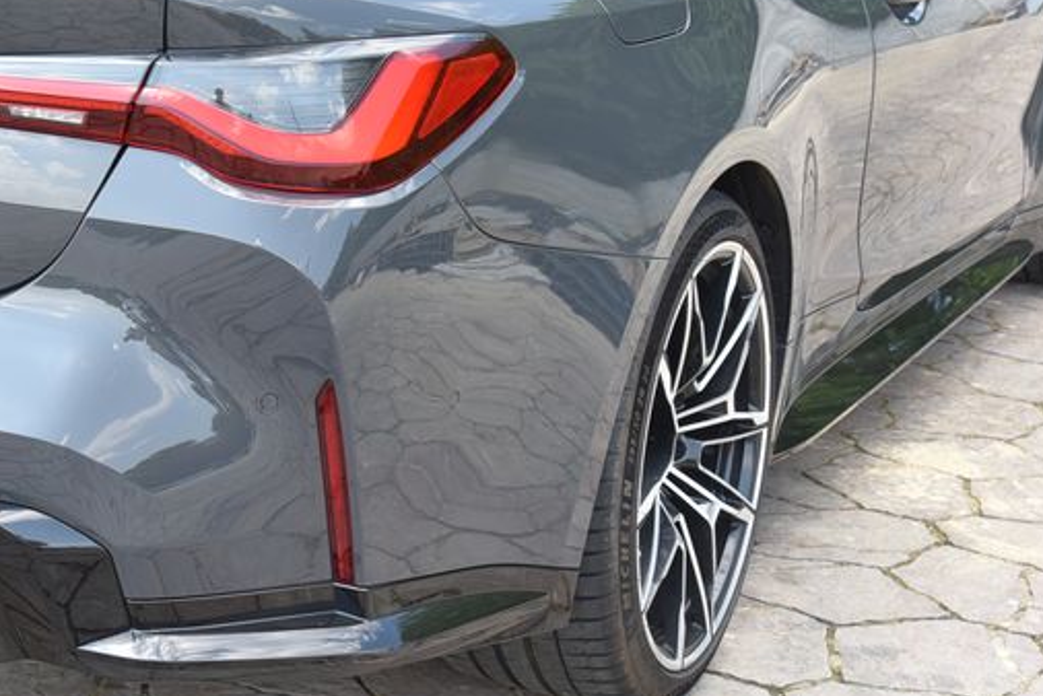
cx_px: 163
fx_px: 2580
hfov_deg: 22.4
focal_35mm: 89
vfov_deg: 15.3
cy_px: 146
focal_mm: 44
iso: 500
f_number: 6.3
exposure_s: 1/160
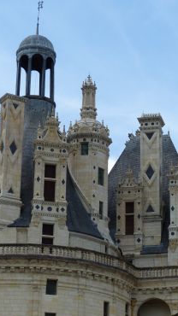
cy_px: 159
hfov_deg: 11.4
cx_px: 142
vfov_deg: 20.2
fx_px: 890
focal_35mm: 106
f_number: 4
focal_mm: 13
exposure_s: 1/800
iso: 100
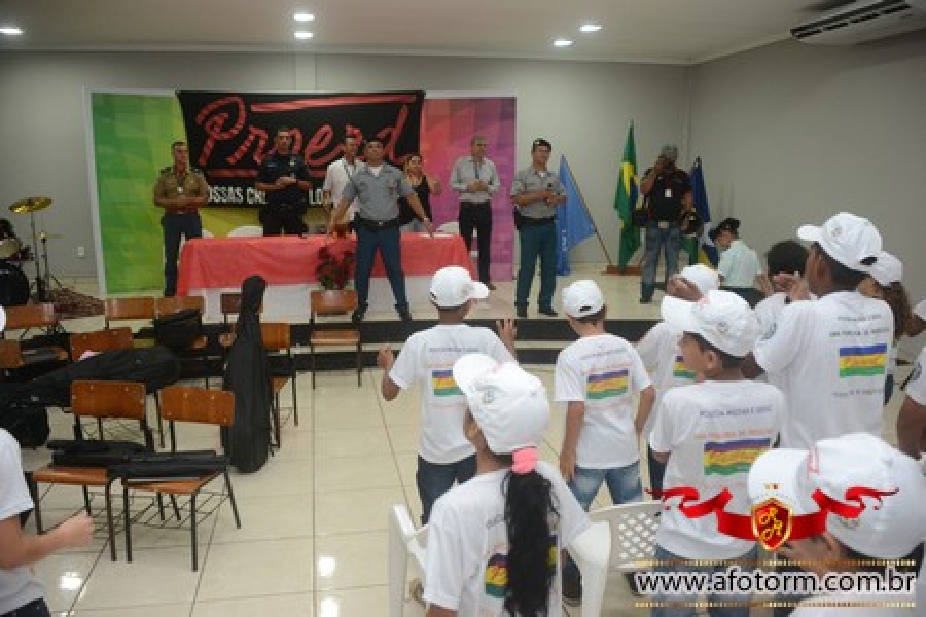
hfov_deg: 61.9
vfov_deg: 43.6
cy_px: 308
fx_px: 772
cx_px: 463
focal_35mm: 30
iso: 1600
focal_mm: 20
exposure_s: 1/125
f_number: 3.5
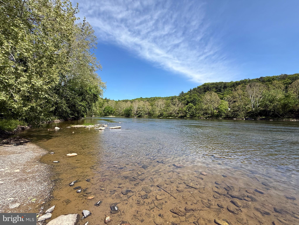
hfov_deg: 102.1
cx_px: 150
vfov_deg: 85.7
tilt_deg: +1.7
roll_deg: -0.4
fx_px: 121
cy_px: 112
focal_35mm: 14
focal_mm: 2.22
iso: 50
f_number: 2.2
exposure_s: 1/1464
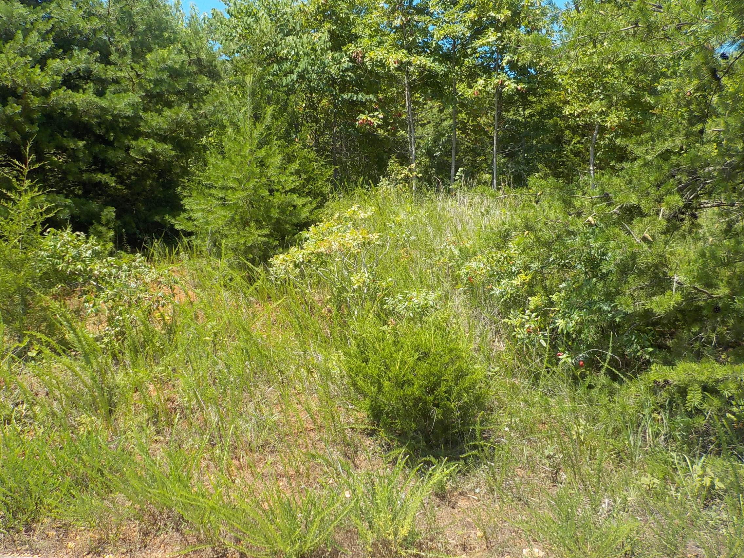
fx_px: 645
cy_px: 279
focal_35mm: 30
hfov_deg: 60.0
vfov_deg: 46.8
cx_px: 372
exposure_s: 1/640
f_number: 3.3
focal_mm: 4.1
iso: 125
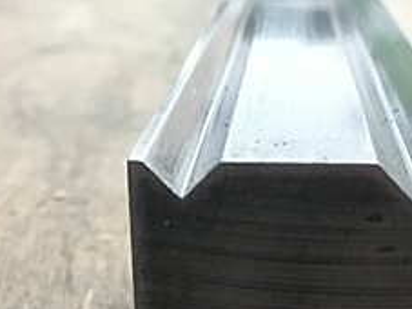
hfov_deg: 24.7
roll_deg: -0.9
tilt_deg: -26.9
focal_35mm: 79
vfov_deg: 17.6
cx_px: 240
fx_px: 940
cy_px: 391
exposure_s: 1/15
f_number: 1.8
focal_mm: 3.99
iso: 100
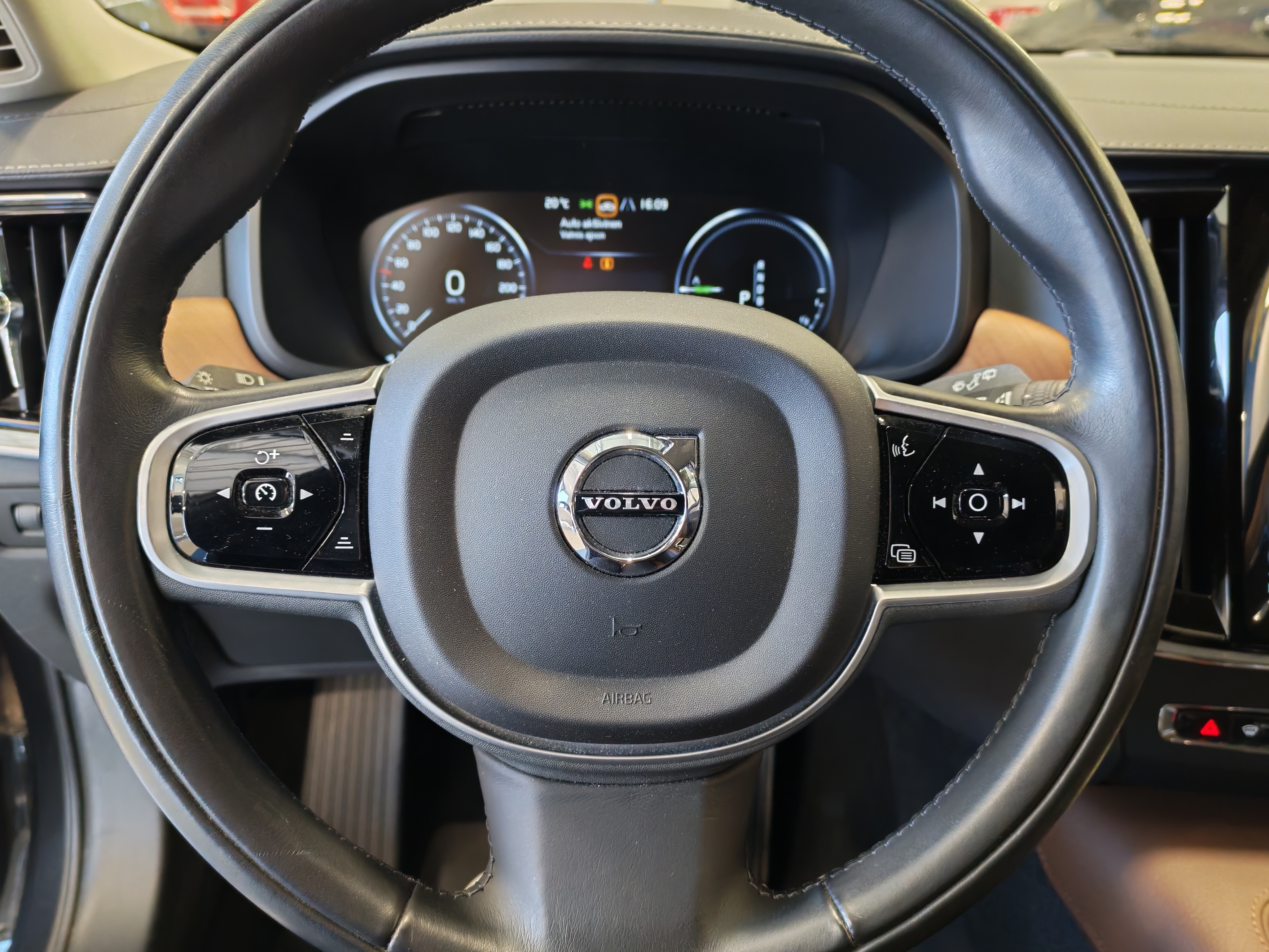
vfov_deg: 45.4
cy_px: 476
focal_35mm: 31
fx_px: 1136
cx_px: 634
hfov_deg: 58.4
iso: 1000
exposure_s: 1/50
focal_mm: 6.12
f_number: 1.9
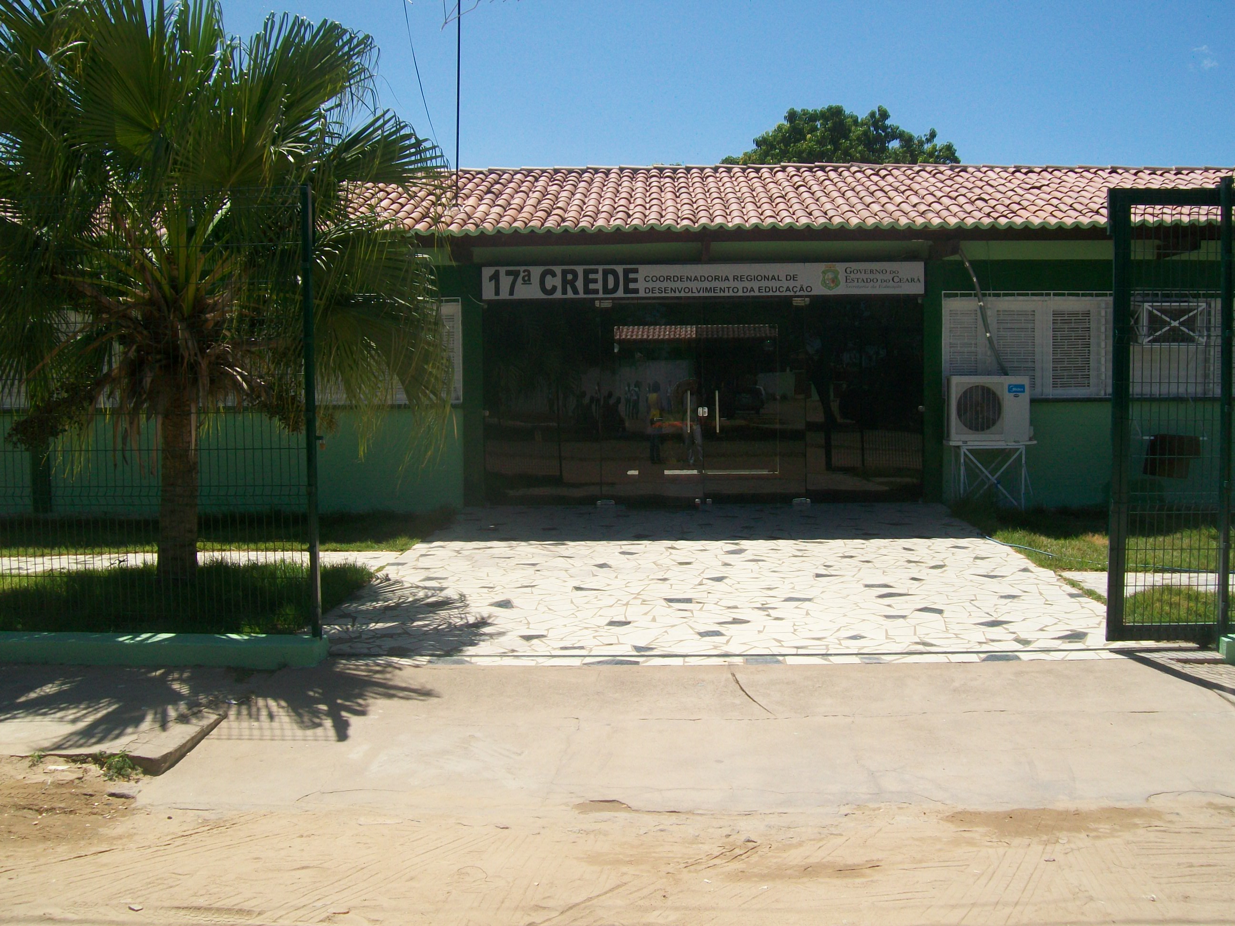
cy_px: 463
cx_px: 618
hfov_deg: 54.0
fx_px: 1213
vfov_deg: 41.8
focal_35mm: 34
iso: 64
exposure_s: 1/640
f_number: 4.9
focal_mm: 6.1
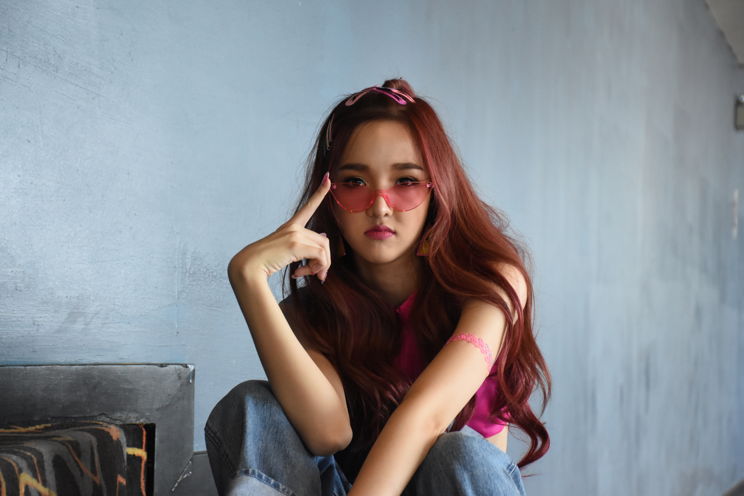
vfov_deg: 13.0
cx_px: 372
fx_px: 2170
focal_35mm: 105
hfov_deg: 19.5
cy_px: 248
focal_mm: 70
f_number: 5.6
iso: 2500
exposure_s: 1/100
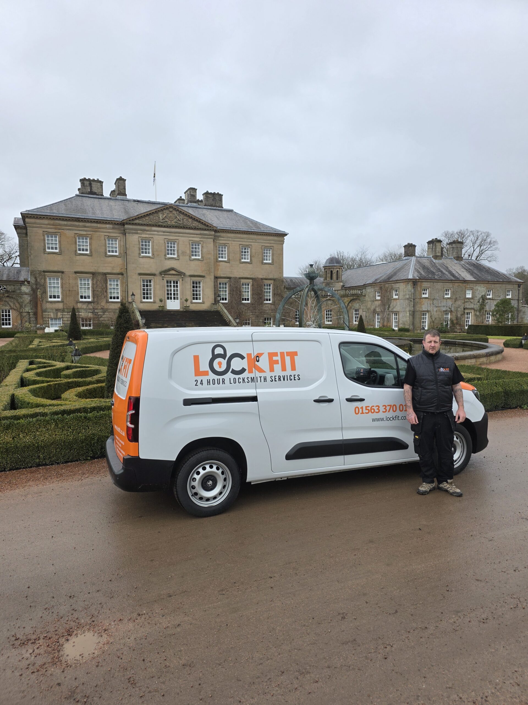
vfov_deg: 73.9
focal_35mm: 23
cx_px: 264
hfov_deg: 58.9
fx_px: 468
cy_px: 352
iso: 40
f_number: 1.7
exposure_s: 1/359
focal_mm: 6.3
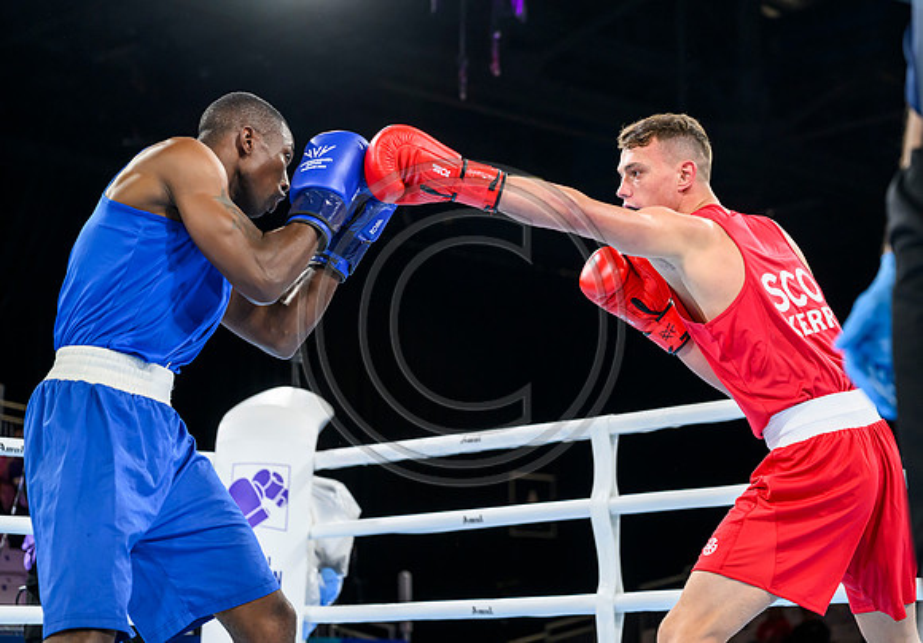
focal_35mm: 83
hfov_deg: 24.2
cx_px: 553
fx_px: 2150
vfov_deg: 17.0
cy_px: 274
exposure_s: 1/1600
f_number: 3.2
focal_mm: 70
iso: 2000
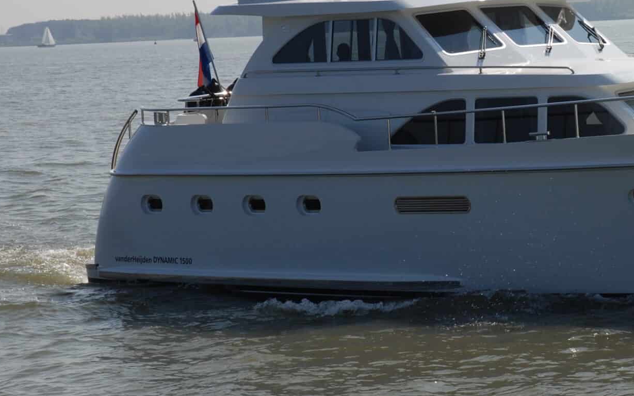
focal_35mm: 153
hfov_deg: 13.5
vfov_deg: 8.6
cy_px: 67
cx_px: 636
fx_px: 2643
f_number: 10
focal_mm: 48
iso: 100
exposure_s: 1/400
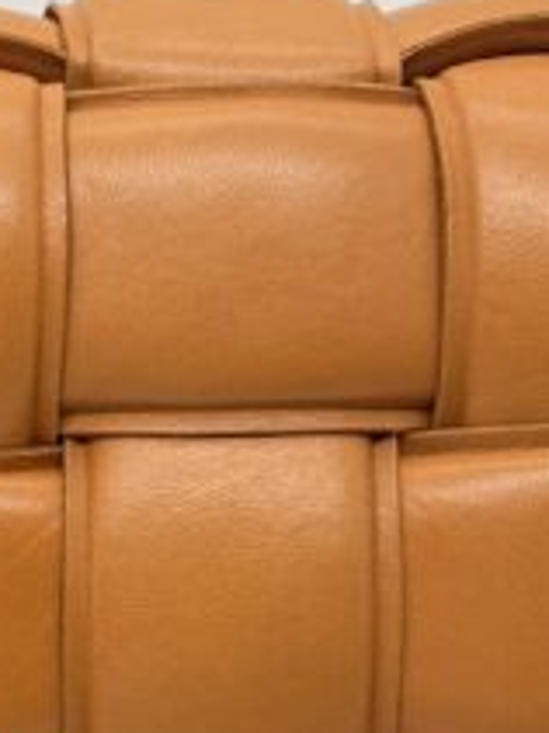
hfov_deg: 11.5
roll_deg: +1.1
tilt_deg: -32.8
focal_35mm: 126
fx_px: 2667
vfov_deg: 15.6
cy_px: 507
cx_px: -156
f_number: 1.5
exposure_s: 1/122
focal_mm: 5.7
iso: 32
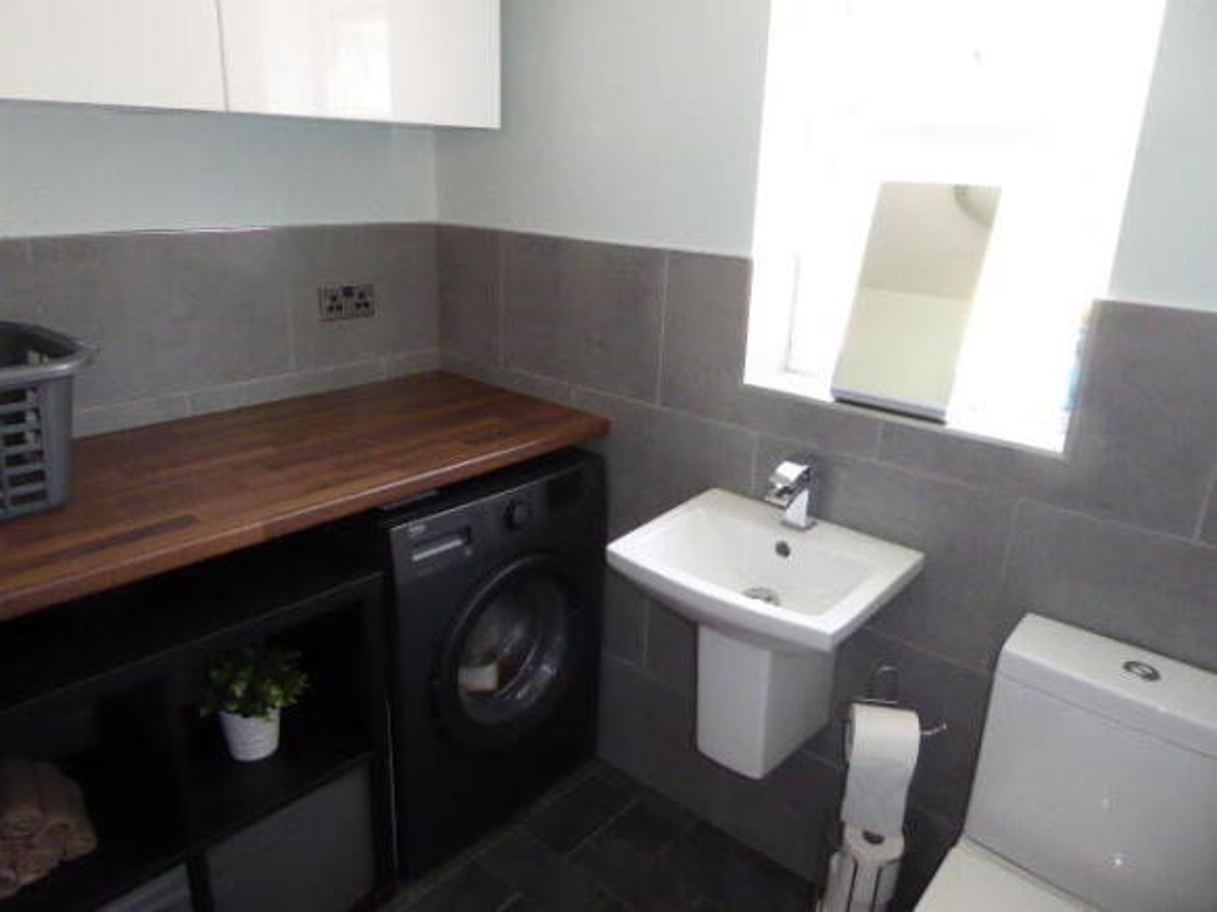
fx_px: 879
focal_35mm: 25
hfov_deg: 69.4
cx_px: 608
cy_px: 456
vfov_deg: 54.9
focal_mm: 4.3
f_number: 3.3
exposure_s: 1/60
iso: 800
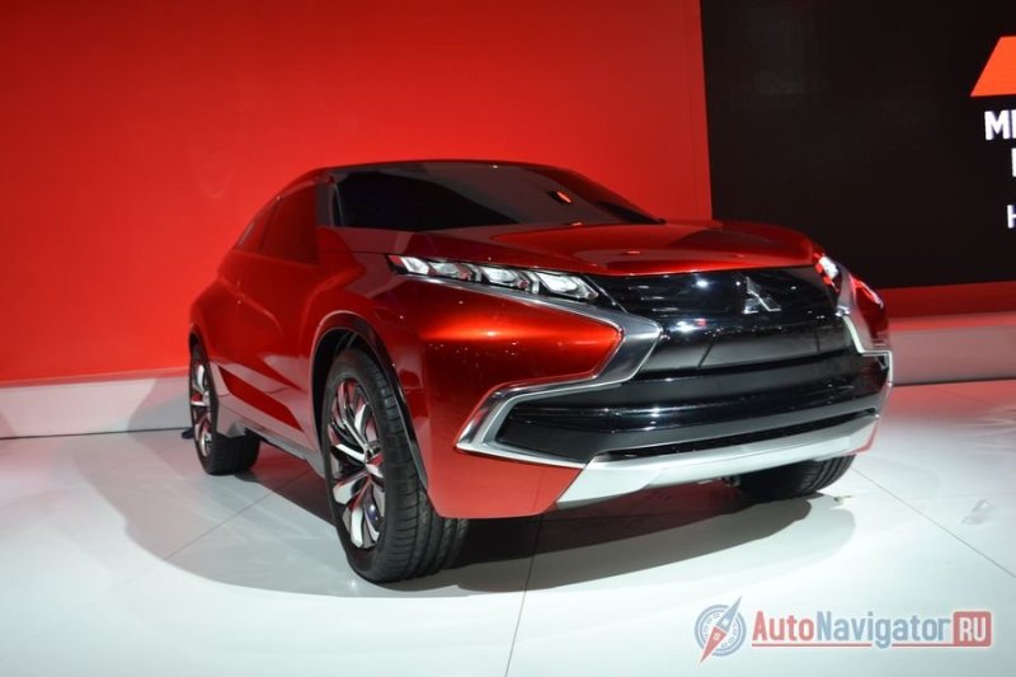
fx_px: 931
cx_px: 508
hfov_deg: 57.2
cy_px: 338
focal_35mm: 33
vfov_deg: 40.0
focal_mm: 22
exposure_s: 1/80
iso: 400
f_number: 4.5
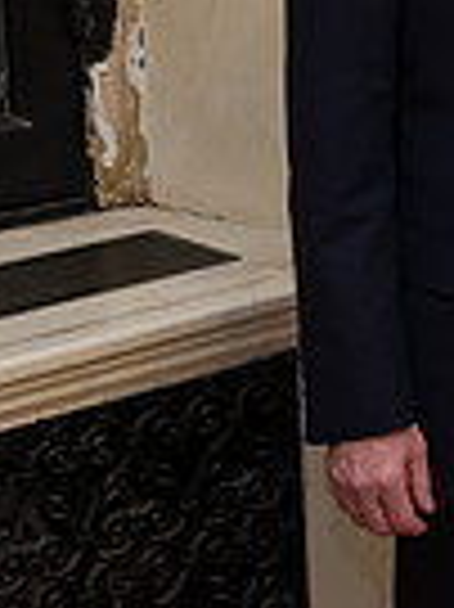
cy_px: -8
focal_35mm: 122
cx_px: 835
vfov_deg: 15.8
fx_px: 2137
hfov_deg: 11.2
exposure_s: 1/200
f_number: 3.2
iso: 1600
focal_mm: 28
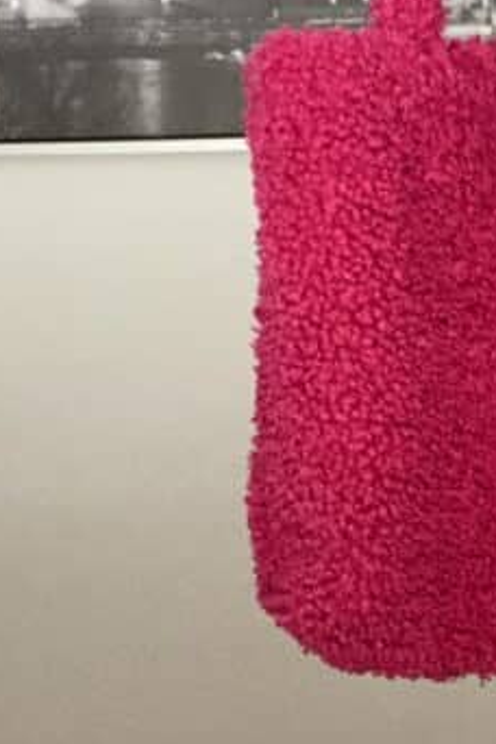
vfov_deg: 27.7
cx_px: 361
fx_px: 1509
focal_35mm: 73
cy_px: 383
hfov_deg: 18.6
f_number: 2.2
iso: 800
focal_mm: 2.71
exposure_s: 1/30
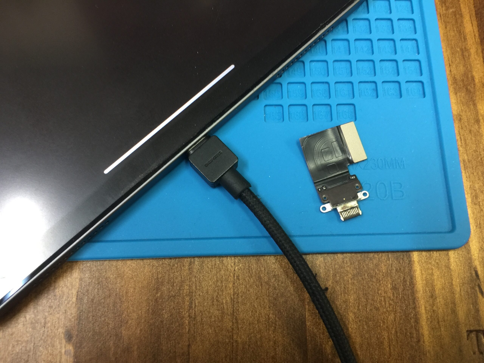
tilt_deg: -77.5
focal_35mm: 29
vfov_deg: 48.2
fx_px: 405
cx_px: 242
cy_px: 182
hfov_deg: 61.7
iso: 80
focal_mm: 4.15
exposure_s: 1/17
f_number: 2.2
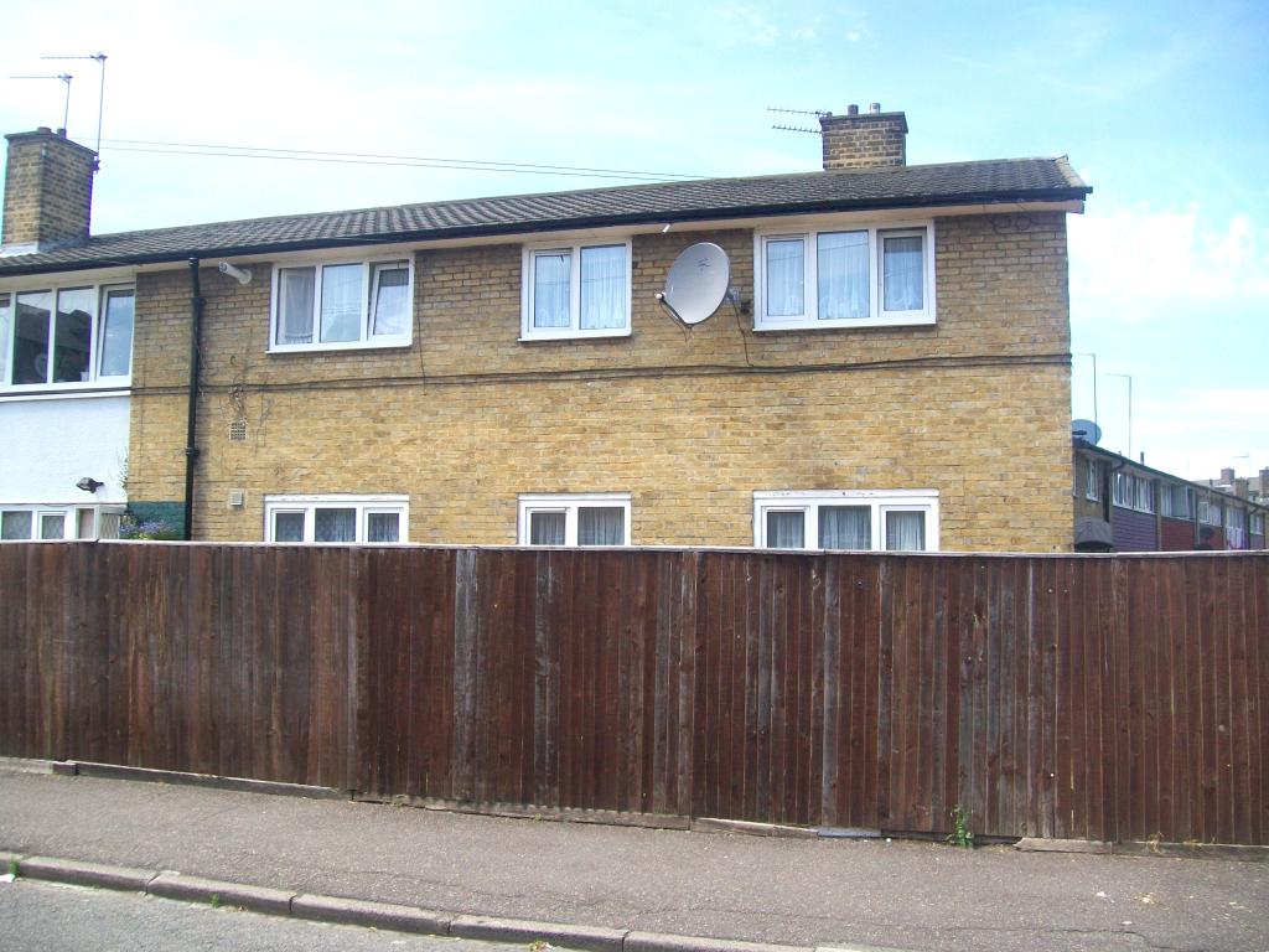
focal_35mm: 34
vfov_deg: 41.8
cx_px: 634
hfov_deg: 54.0
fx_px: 1246
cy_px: 476
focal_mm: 6.1
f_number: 2.7
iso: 64
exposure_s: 1/400
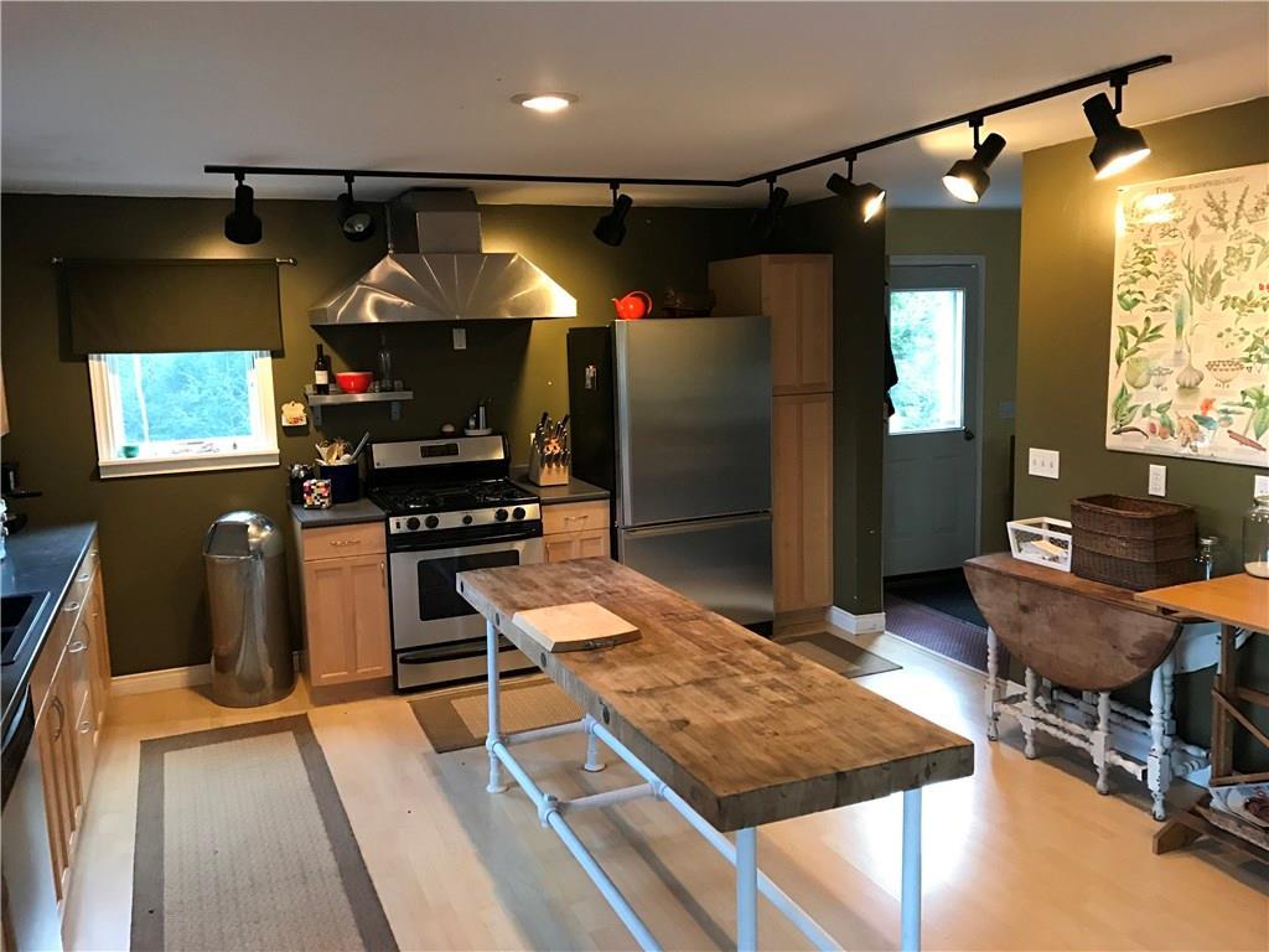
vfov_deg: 49.7
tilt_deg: -6.5
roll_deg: +1.5
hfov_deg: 63.4
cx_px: 634
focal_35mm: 28
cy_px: 476
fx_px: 1026
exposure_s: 1/15
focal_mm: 3.99
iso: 64
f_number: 1.8
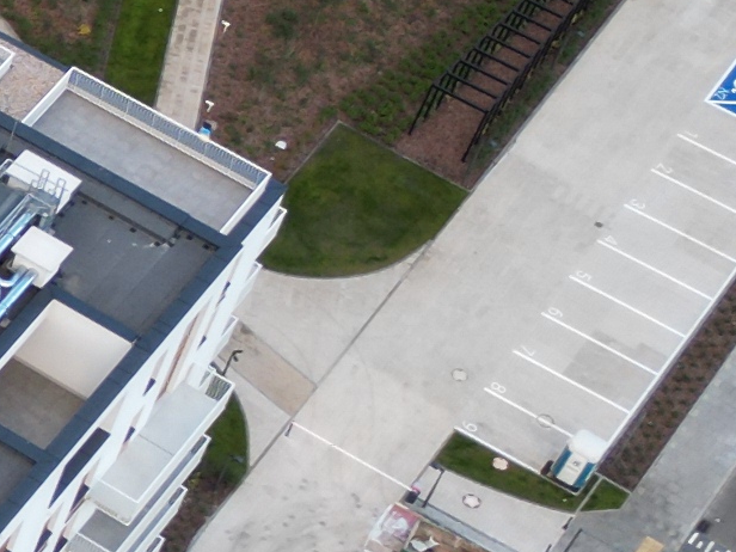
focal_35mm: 157
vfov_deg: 9.5
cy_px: 320
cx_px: -928
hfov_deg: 11.0
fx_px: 3338
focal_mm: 6.72
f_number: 1.7
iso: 120
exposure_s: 1/60
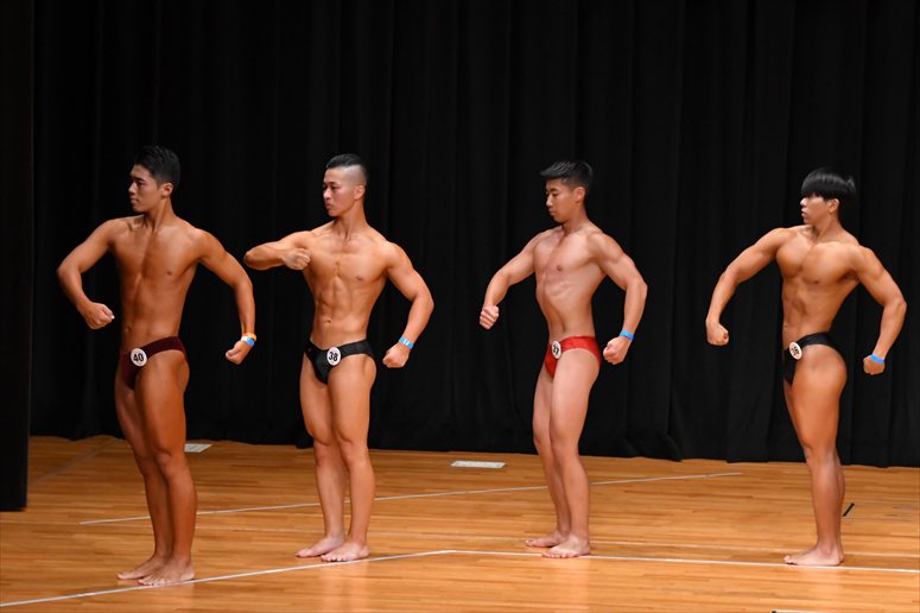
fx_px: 5160
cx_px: 460
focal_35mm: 202
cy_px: 306
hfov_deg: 10.2
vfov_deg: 6.8
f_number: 5.6
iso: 4000
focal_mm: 135
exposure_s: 1/400
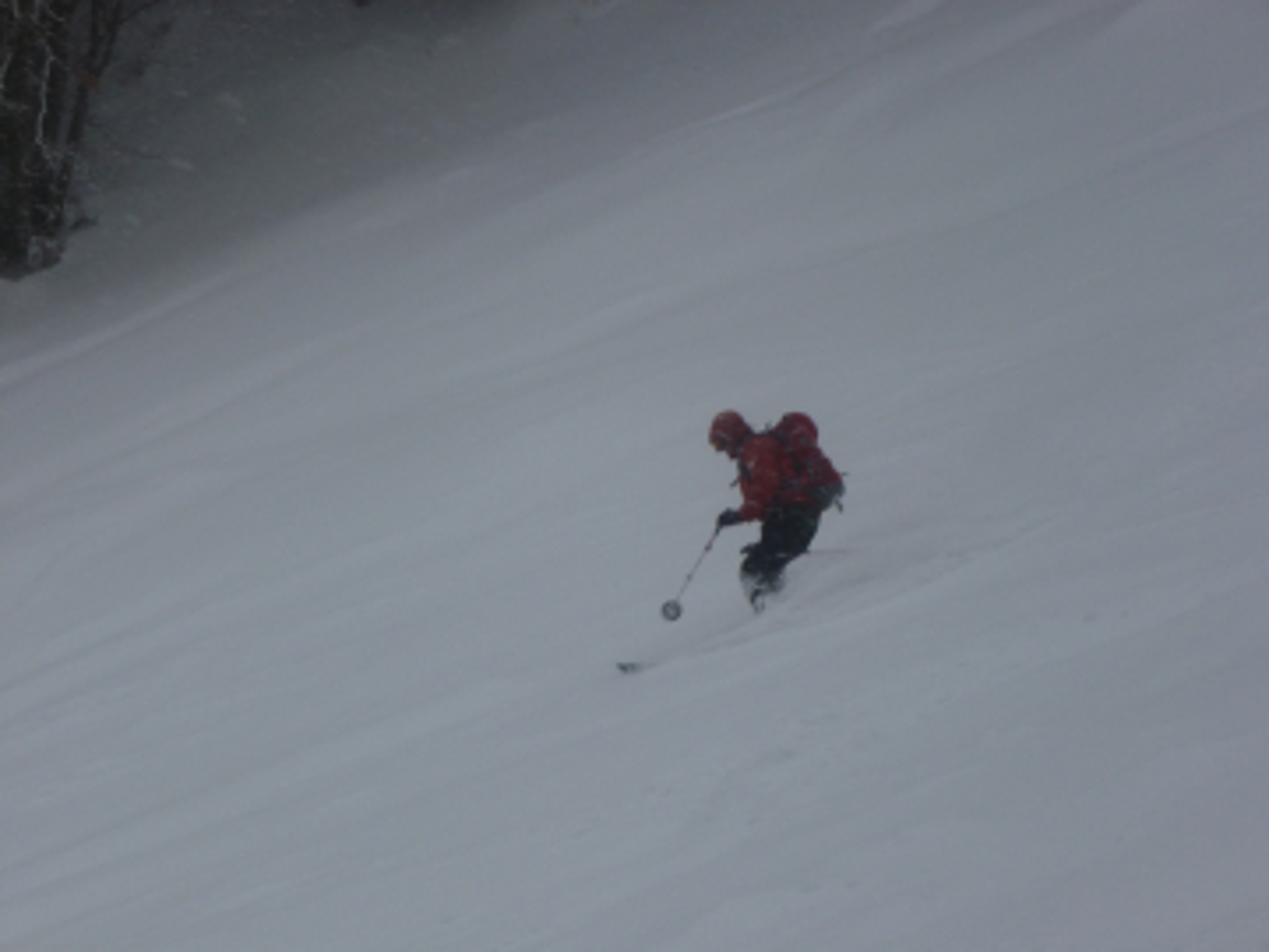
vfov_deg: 11.3
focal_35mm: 131
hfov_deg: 15.1
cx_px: 634
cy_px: 476
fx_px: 4802
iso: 100
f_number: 5.2
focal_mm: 23.4
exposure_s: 1/200
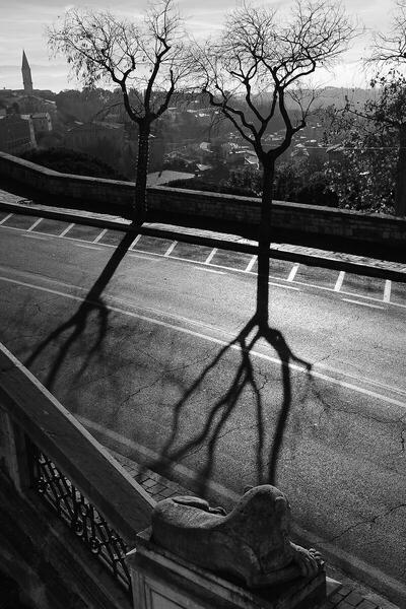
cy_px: 304
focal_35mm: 46
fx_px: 778
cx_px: 203
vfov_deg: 42.7
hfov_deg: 29.2
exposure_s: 1/750
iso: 200
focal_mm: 46
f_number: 9.5
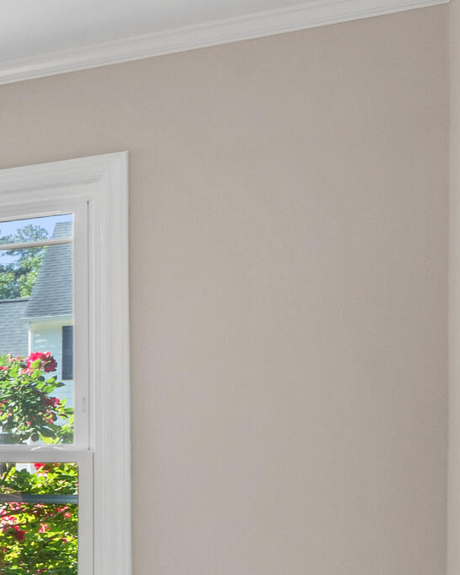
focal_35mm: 62
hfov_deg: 14.2
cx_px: -693
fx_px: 1055
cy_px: 439
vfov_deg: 29.9
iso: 100
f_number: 8
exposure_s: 1/2
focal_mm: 10
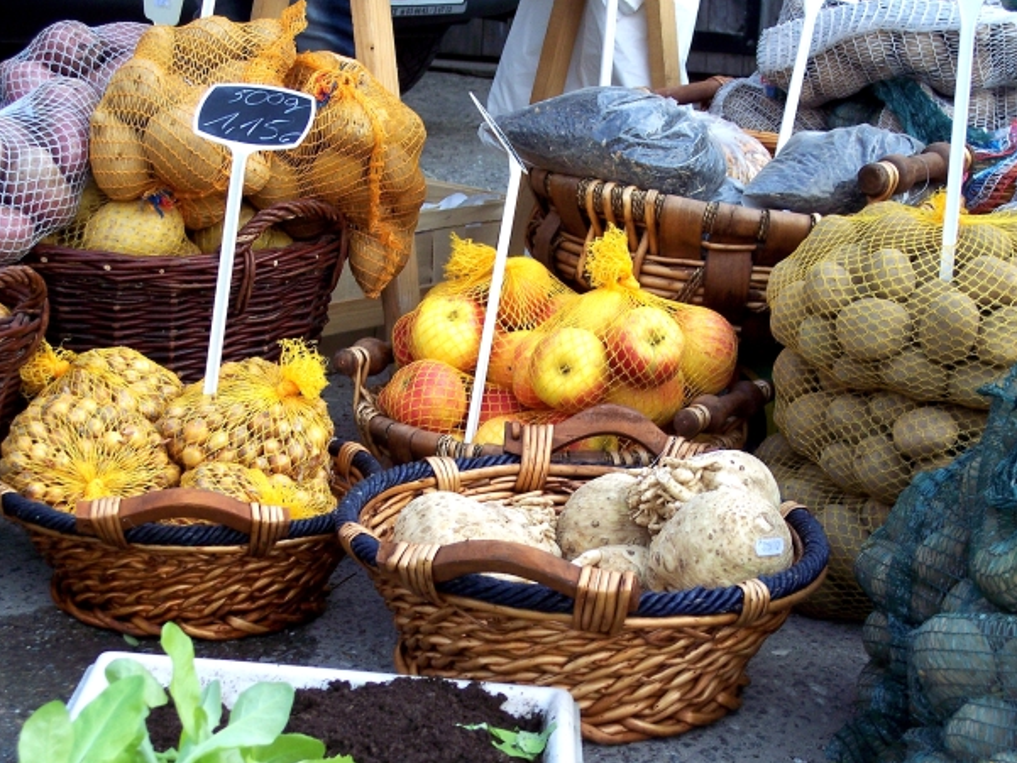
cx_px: 492
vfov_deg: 17.8
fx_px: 2439
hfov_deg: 23.6
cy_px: 377
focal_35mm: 83
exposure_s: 1/250
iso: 100
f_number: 4.8
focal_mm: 16
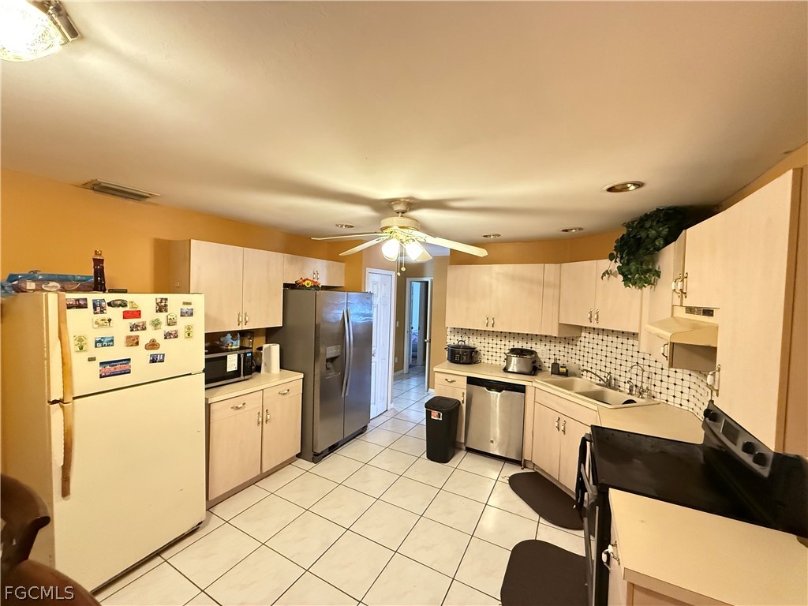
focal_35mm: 14
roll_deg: -2.3
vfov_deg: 85.7
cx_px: 404
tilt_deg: -1.8
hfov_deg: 102.1
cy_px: 303
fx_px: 327
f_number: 2.2
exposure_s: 1/60
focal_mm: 2.22
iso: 800
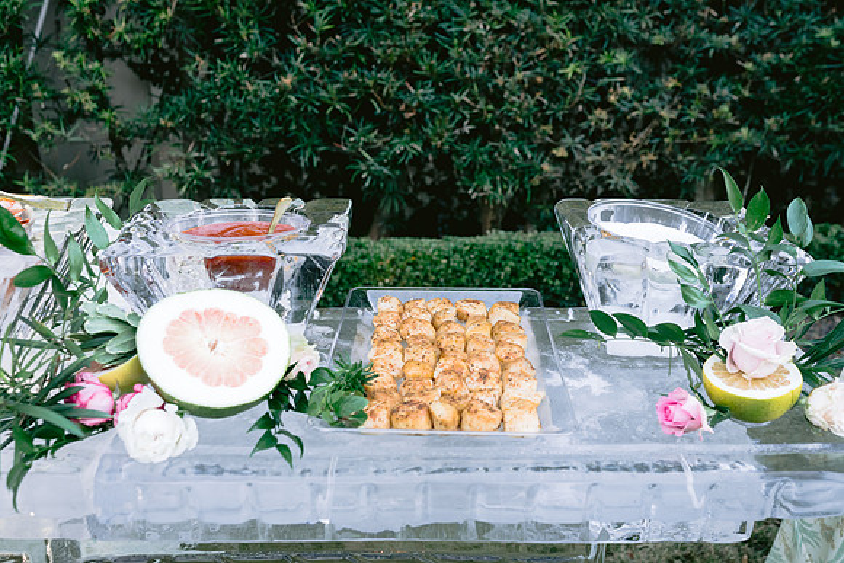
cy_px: 282
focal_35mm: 36
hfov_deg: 53.4
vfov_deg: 37.1
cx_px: 422
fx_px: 840
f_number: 4
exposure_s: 1/125
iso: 500
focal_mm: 35
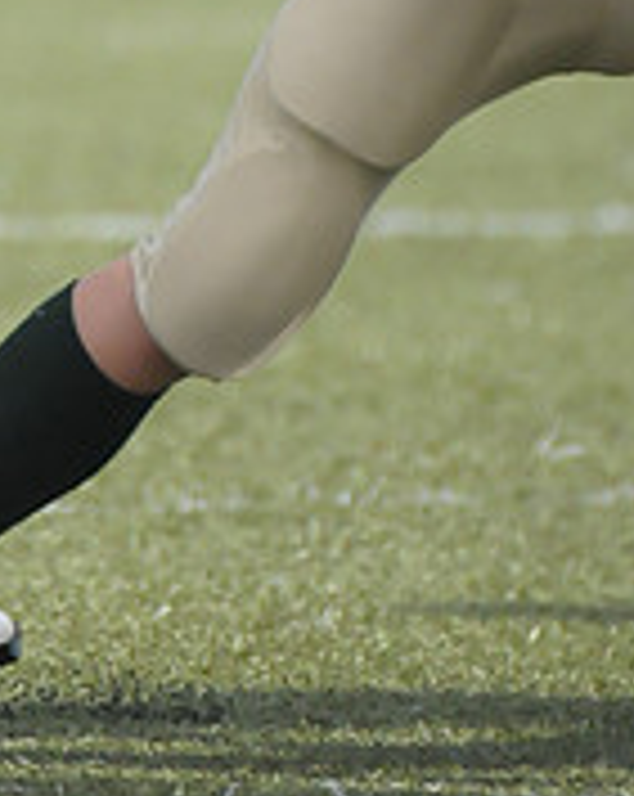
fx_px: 43387
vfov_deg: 1.1
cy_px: -306
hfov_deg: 0.8
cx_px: 209
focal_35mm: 1845
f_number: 4
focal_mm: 400
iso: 1600
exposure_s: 1/6400
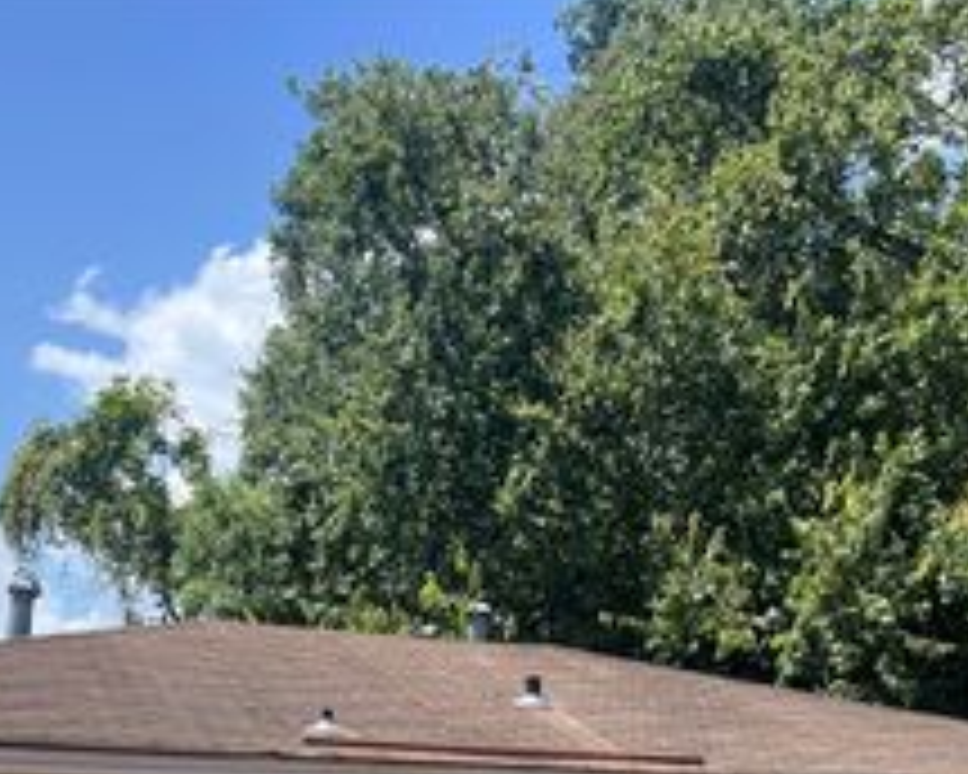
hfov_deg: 31.9
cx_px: 455
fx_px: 1690
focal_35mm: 59
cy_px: 830
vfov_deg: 24.3
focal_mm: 5.7
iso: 50
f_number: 1.5
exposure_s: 1/2123
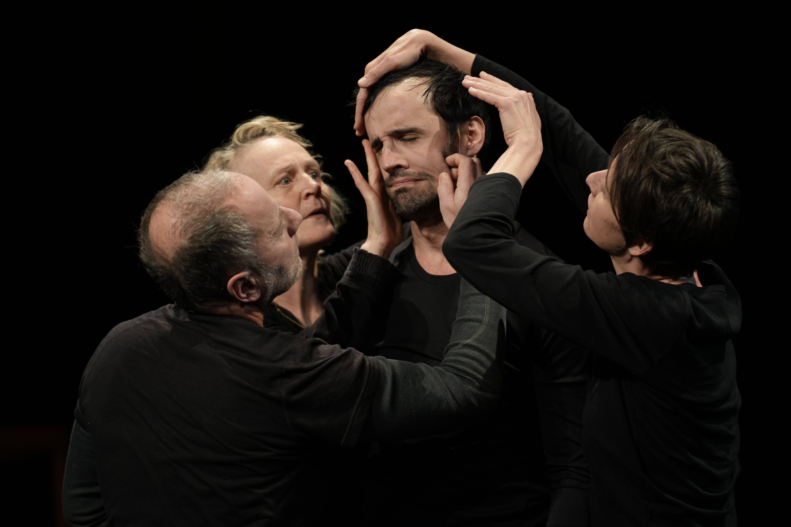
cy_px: 264
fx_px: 3955
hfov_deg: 11.4
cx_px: 396
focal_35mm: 180
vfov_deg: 7.6
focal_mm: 180
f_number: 2.8
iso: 800
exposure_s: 1/250
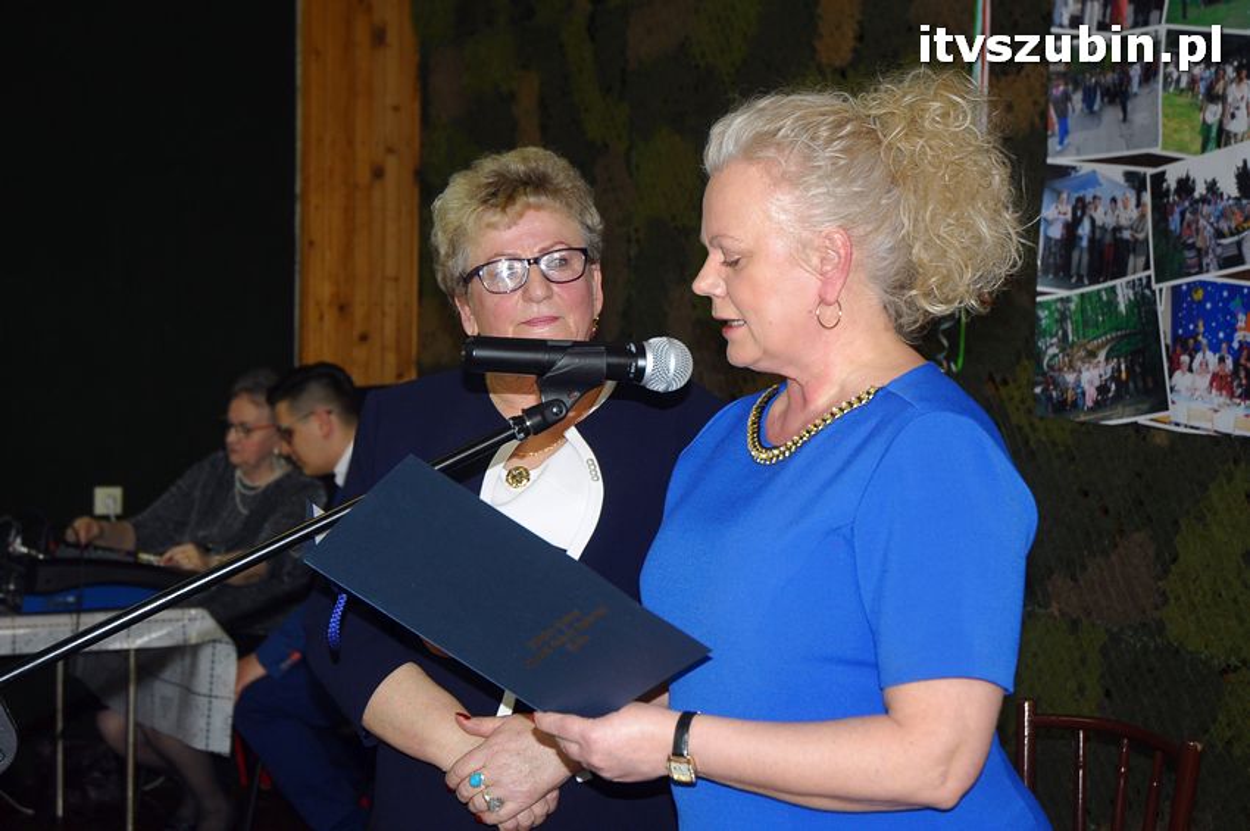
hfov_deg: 30.5
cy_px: 416
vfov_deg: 20.6
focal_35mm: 66
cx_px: 625
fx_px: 2289
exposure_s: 1/60
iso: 500
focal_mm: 44
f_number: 4.2
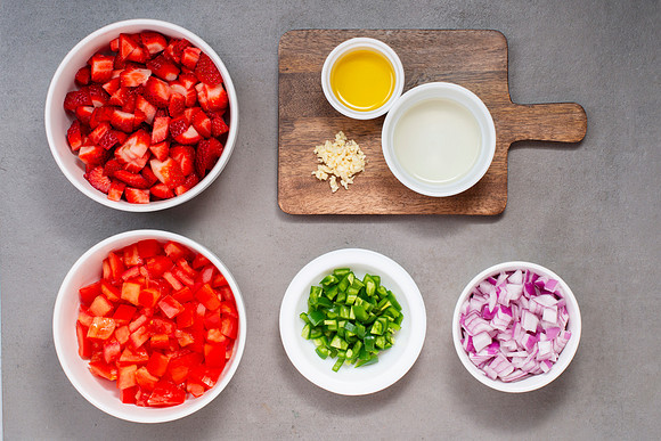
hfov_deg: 31.8
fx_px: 1161
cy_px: 220
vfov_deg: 21.5
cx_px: 337
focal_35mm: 63
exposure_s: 1/100
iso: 250
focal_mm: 50
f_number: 11
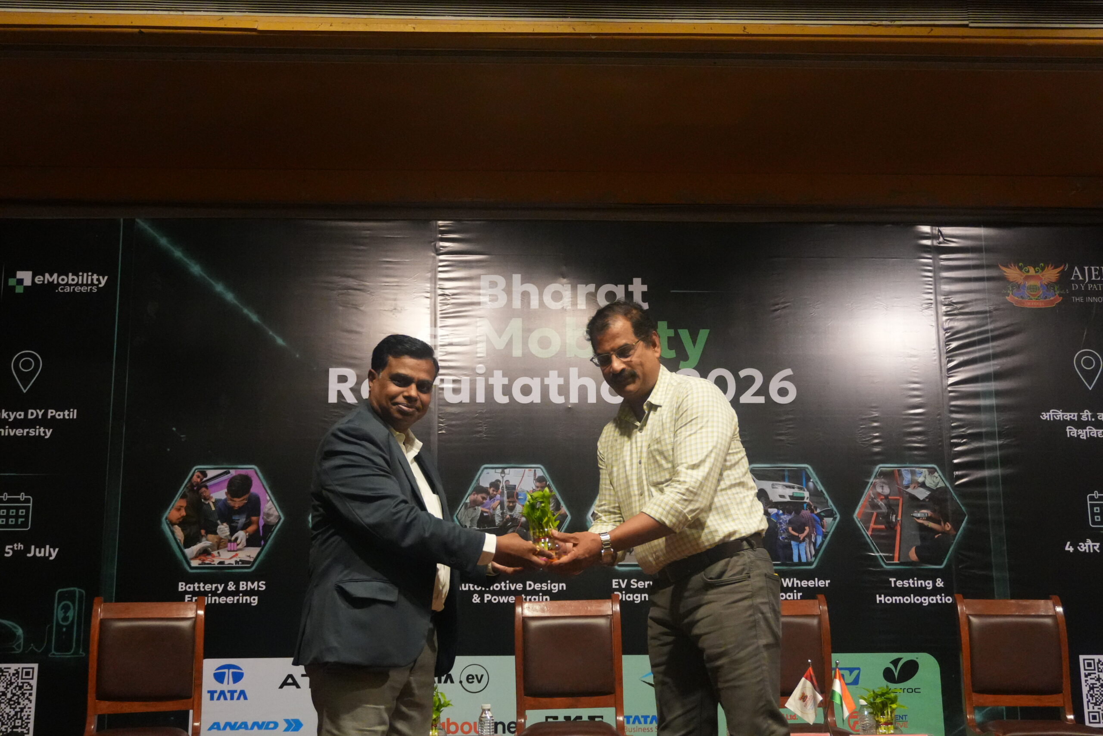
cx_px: 552
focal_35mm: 42
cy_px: 368
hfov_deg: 46.4
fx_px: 1287
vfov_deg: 31.9
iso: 6400
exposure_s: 1/160
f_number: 4.5
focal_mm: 28
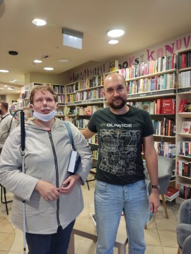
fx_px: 184
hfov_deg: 54.9
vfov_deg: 69.4
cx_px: 96
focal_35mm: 25
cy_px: 127
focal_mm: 4.71
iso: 232
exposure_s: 1/33
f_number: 1.79
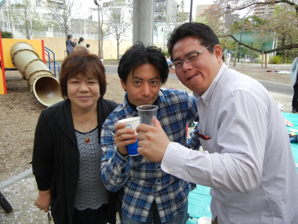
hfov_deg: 60.0
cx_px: 149
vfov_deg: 46.8
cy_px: 112
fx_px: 258
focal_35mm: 30
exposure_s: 1/286
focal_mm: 5.4
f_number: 3.5
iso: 160
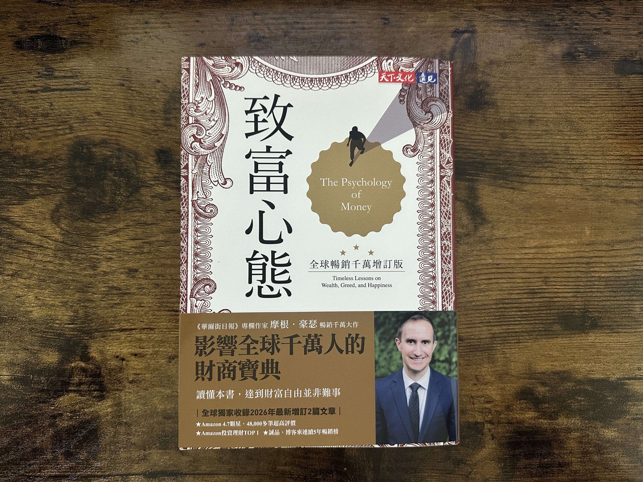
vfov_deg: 56.8
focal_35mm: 24
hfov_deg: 71.6
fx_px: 446
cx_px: 322
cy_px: 241
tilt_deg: -87.6
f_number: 1.78
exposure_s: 1/60
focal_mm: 6.86
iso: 250
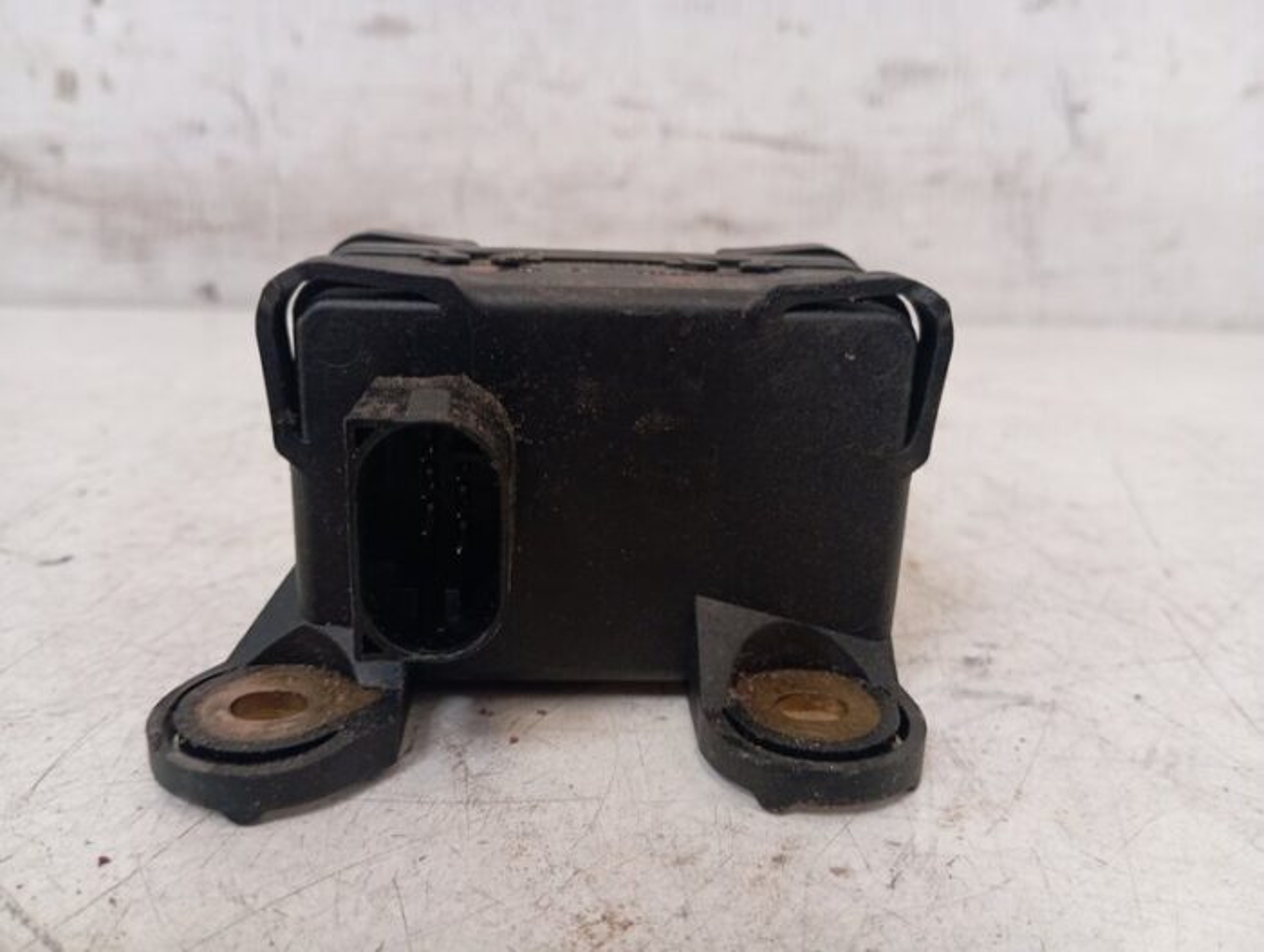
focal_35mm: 28
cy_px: 476
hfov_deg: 63.4
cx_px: 632
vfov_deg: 49.9
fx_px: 1024
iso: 276
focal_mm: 4.22
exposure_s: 1/33.3
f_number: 1.8
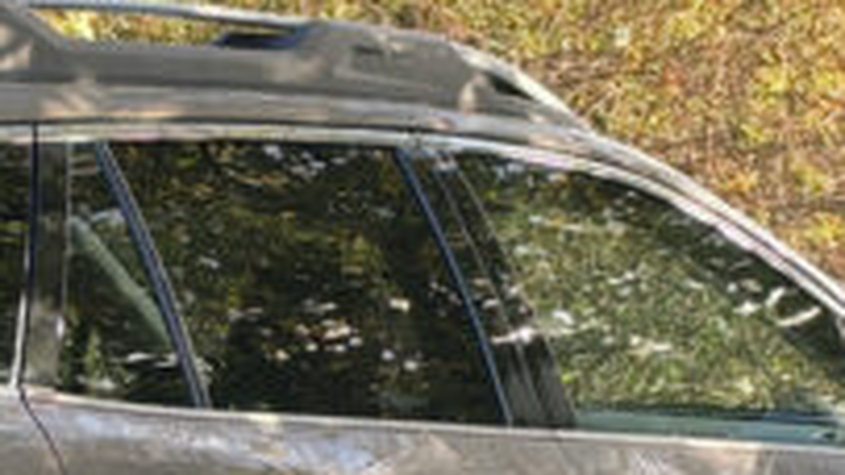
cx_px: -71
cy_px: 417
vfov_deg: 6.1
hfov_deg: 10.8
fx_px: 4435
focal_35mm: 198
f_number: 1.8
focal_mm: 6.93
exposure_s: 1/589
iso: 64
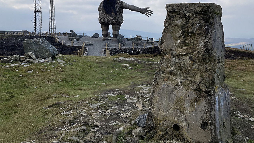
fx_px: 209
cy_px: 49
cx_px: 129
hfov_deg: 62.6
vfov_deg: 37.4
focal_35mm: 31
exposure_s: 1/2000
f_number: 1.8
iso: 20
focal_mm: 3.99
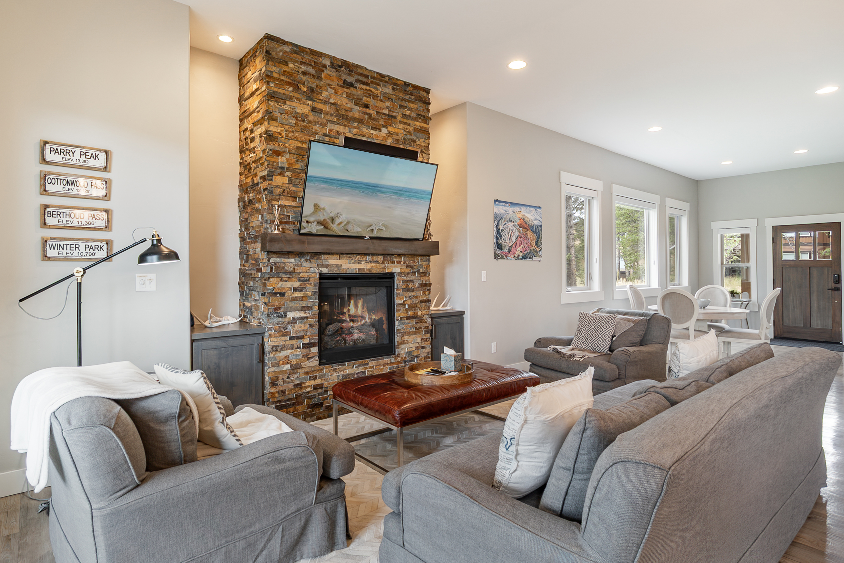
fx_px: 422
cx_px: 422
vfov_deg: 67.4
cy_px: 282
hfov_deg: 90.0
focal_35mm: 18
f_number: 10
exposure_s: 1
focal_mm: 12
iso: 100
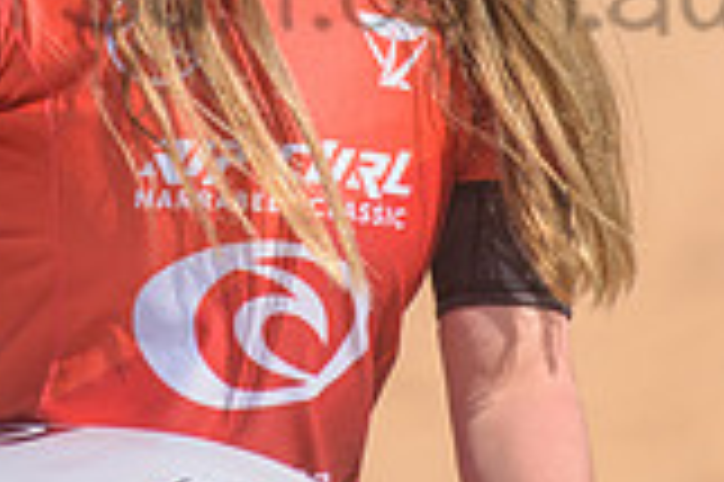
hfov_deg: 1.1
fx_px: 36283
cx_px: 261
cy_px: -74
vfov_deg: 0.8
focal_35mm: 1806
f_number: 5.6
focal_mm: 500
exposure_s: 1/2000
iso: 280
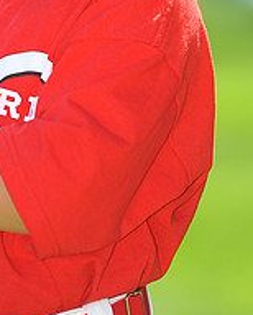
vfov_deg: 3.4
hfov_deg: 2.7
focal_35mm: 567
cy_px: -84
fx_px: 5299
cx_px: 38
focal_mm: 200
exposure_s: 1/500
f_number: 4.5
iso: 200
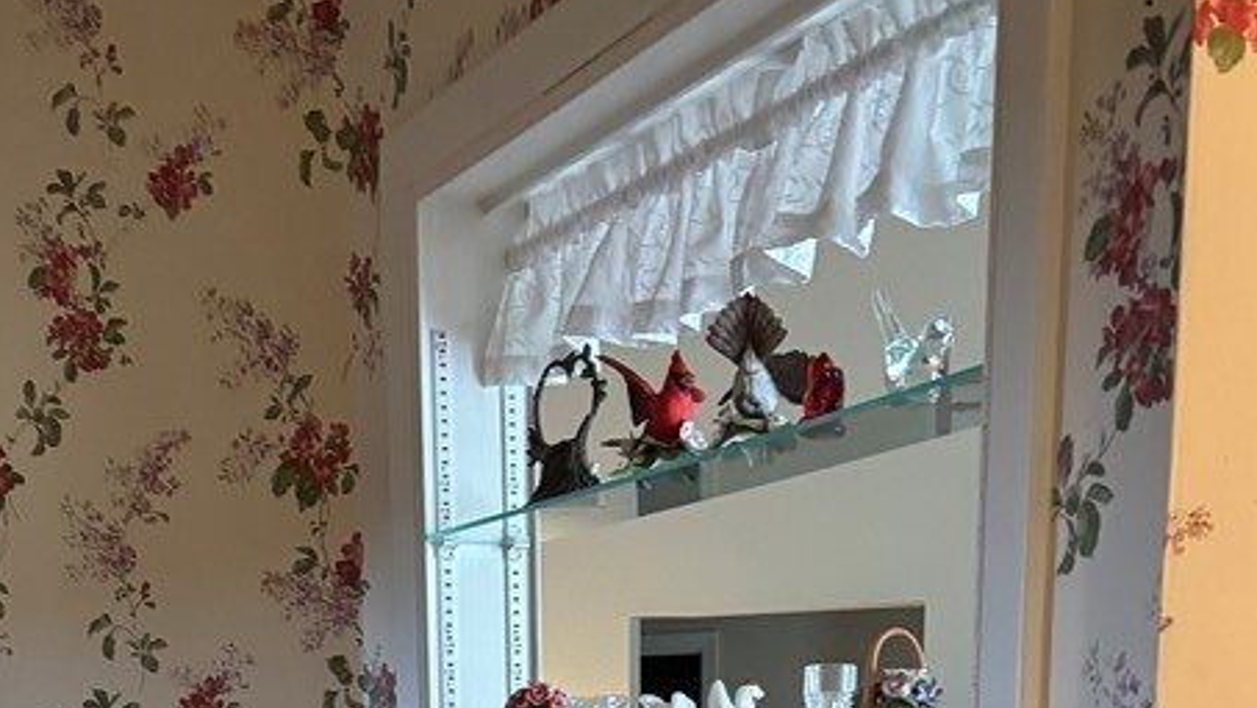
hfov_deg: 32.7
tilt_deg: -13.6
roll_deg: +0.3
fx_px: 2134
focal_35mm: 64
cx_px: 502
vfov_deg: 15.6
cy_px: 1344
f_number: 1.6
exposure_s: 1/60
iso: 400
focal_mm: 5.96
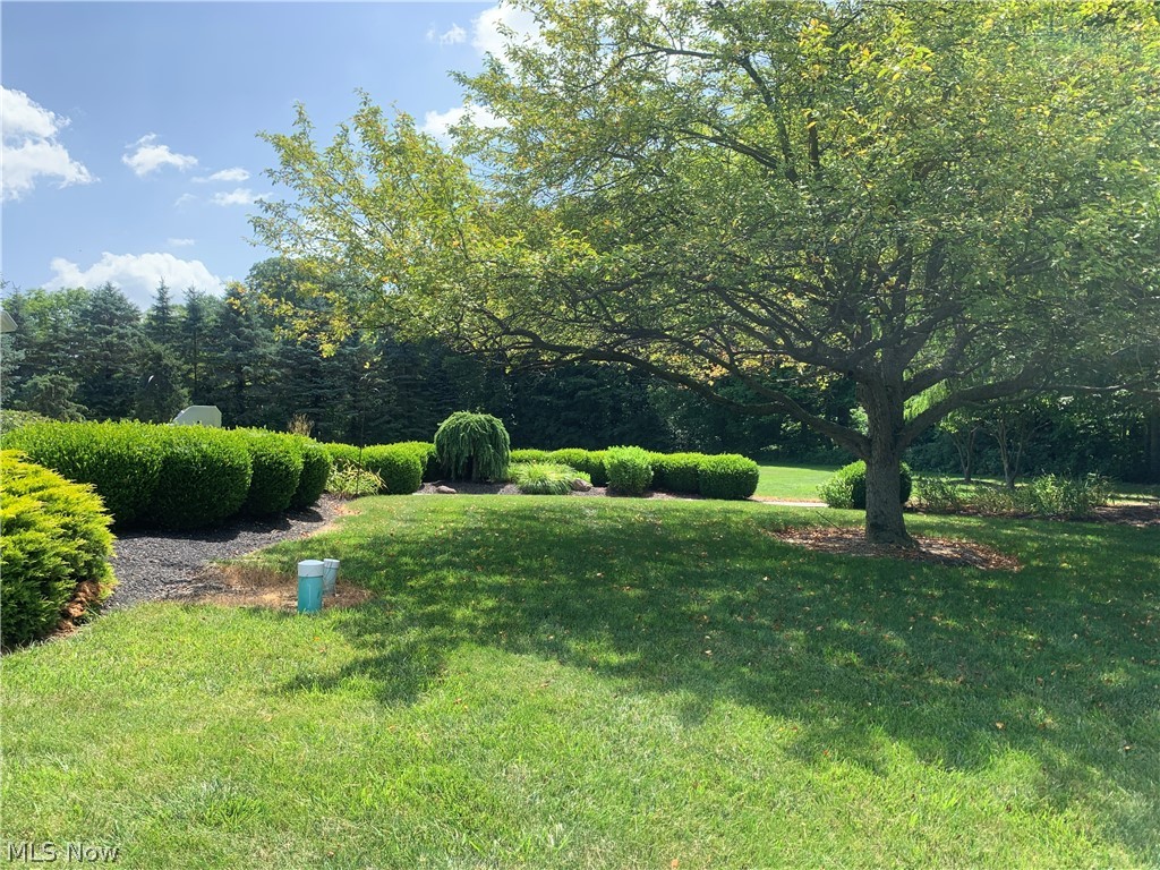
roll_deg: +1.0
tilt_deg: -0.5
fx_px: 871
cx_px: 580
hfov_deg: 67.3
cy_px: 435
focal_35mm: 26
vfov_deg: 53.1
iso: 25
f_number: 1.8
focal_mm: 4.25
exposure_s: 1/1076
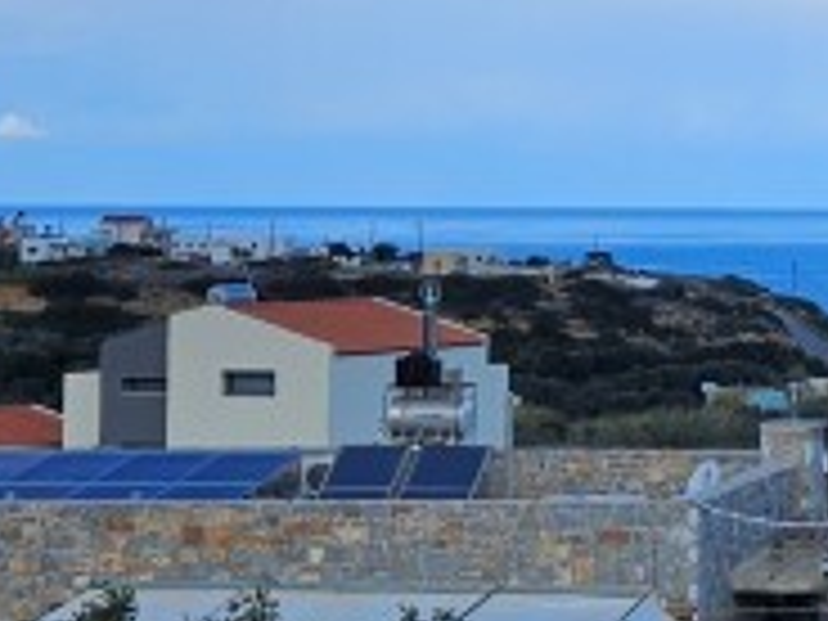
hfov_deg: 13.7
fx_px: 3062
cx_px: 1526
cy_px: 140
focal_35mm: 128
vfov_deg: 11.5
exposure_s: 1/2579
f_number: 1.8
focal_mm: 5.4
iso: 25
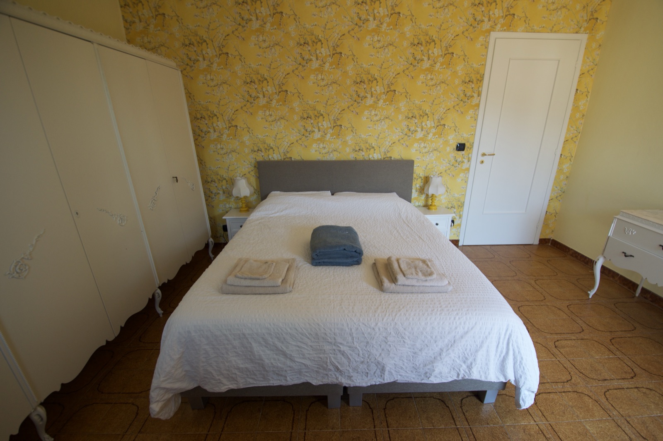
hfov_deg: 100.4
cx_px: 332
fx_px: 276
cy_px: 220
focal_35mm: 15
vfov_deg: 77.3
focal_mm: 10
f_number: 4.5
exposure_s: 1/80
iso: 400
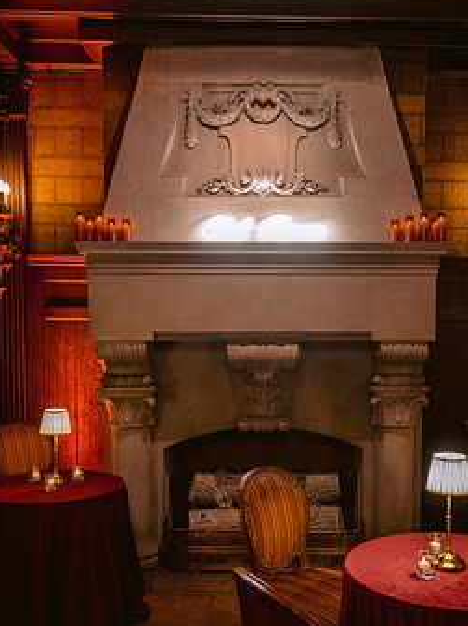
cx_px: 273
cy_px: 360
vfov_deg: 51.2
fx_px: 650
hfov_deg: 39.5
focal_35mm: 36
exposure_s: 1/50
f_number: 2.8
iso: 1600
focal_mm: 28
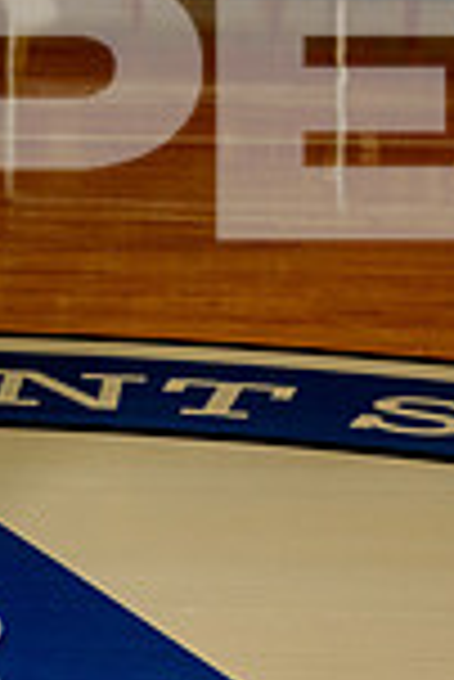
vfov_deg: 9.7
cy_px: -212
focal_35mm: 208
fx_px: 3925
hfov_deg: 6.6
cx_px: -139
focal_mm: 70
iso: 800
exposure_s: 1/320
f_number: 7.1
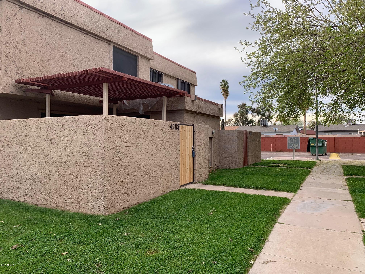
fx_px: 274
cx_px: 182
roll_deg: +0.2
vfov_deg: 53.1
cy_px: 137
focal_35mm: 26
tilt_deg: +0.5
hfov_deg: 67.3
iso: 25
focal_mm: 4.25
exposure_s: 1/250
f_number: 1.8
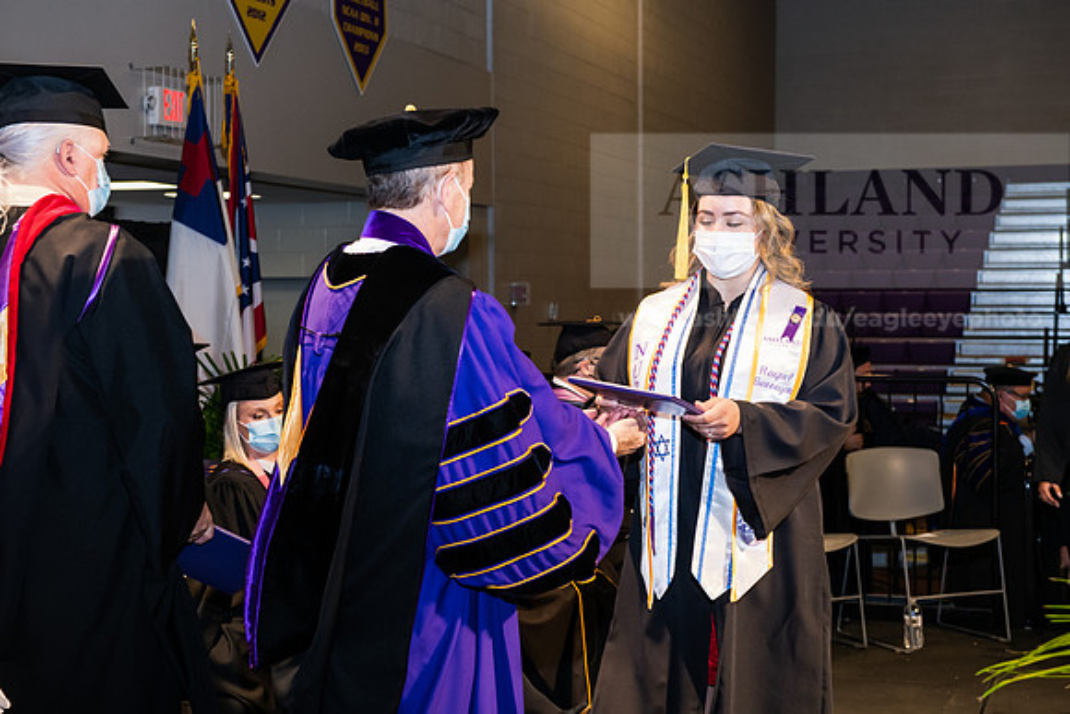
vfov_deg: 21.9
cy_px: 357
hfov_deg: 32.4
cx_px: 535
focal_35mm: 62
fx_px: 1843
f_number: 6.3
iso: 1600
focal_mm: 62
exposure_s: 1/200
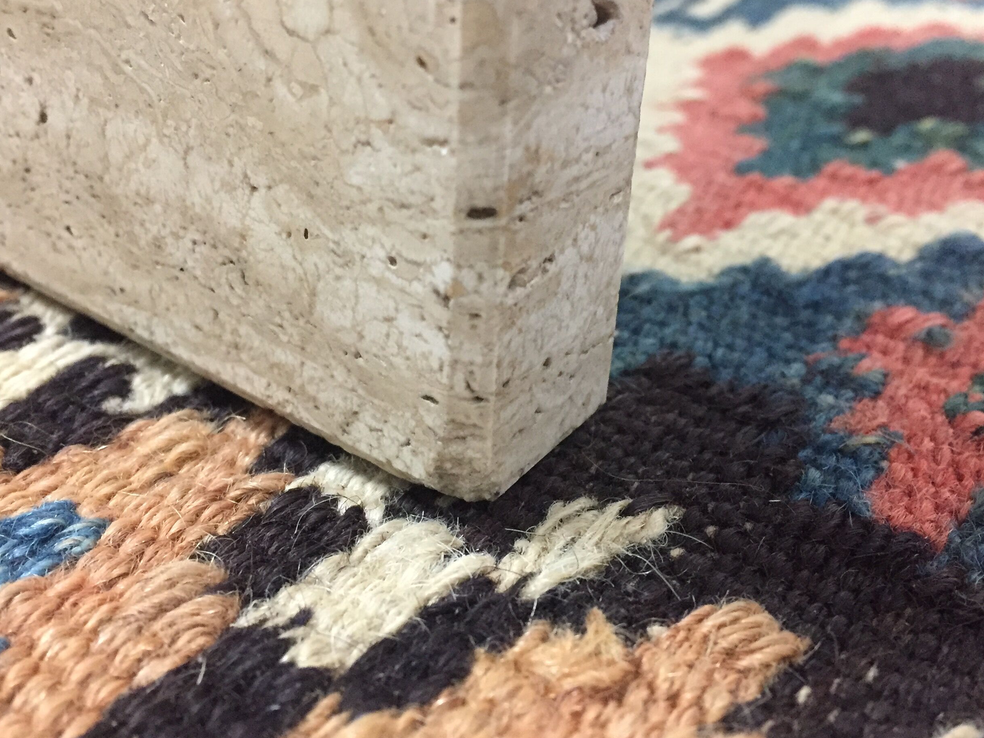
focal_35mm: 39
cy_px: 332
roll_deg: -5.0
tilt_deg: -29.1
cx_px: 492
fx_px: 1109
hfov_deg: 47.9
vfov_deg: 36.8
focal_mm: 4.15
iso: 250
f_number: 2.2
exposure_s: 1/17
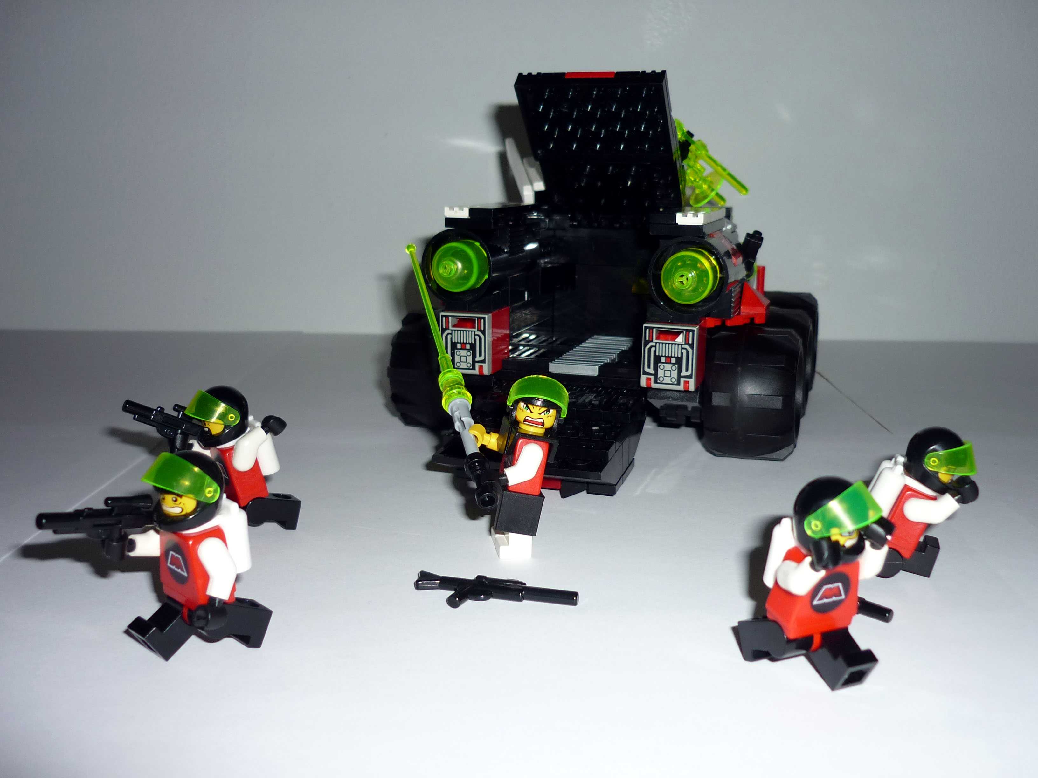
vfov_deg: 42.9
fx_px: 990
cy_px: 389
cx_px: 519
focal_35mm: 33
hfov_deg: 55.4
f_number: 2.8
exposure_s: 1/60
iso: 100
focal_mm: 5.5
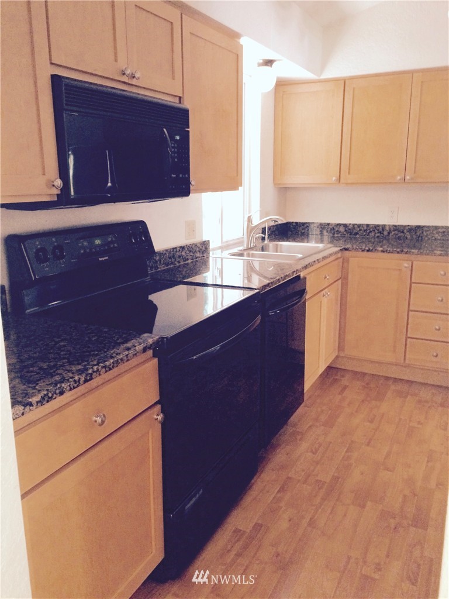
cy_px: 300
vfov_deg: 61.7
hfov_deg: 48.2
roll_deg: +1.1
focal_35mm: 29
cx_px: 224
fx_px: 502
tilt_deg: -15.5
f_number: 2.2
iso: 320
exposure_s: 1/30
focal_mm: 4.15
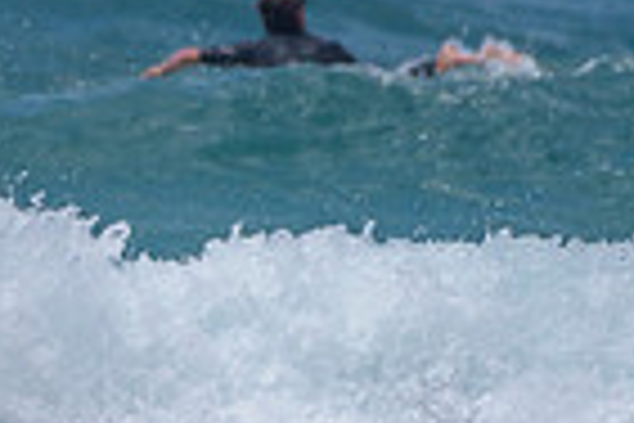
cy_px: 215
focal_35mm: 2528
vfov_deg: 0.5
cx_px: -323
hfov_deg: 0.8
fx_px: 44517
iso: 125
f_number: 5.6
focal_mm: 500
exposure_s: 1/2000
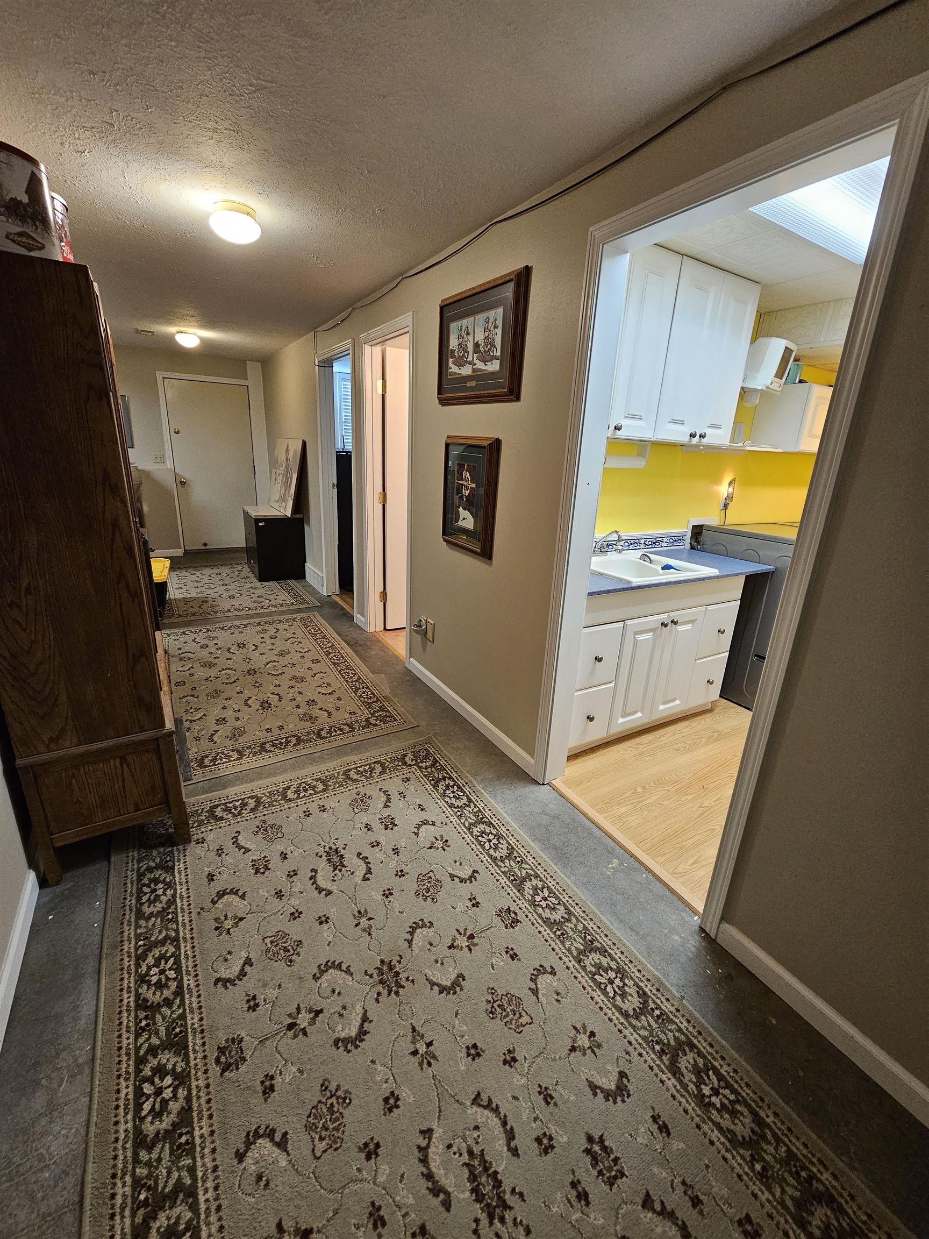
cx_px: 464
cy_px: 620
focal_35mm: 13
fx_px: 465
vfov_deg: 106.2
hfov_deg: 89.9
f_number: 2.2
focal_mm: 2.2
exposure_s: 1/40
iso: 320
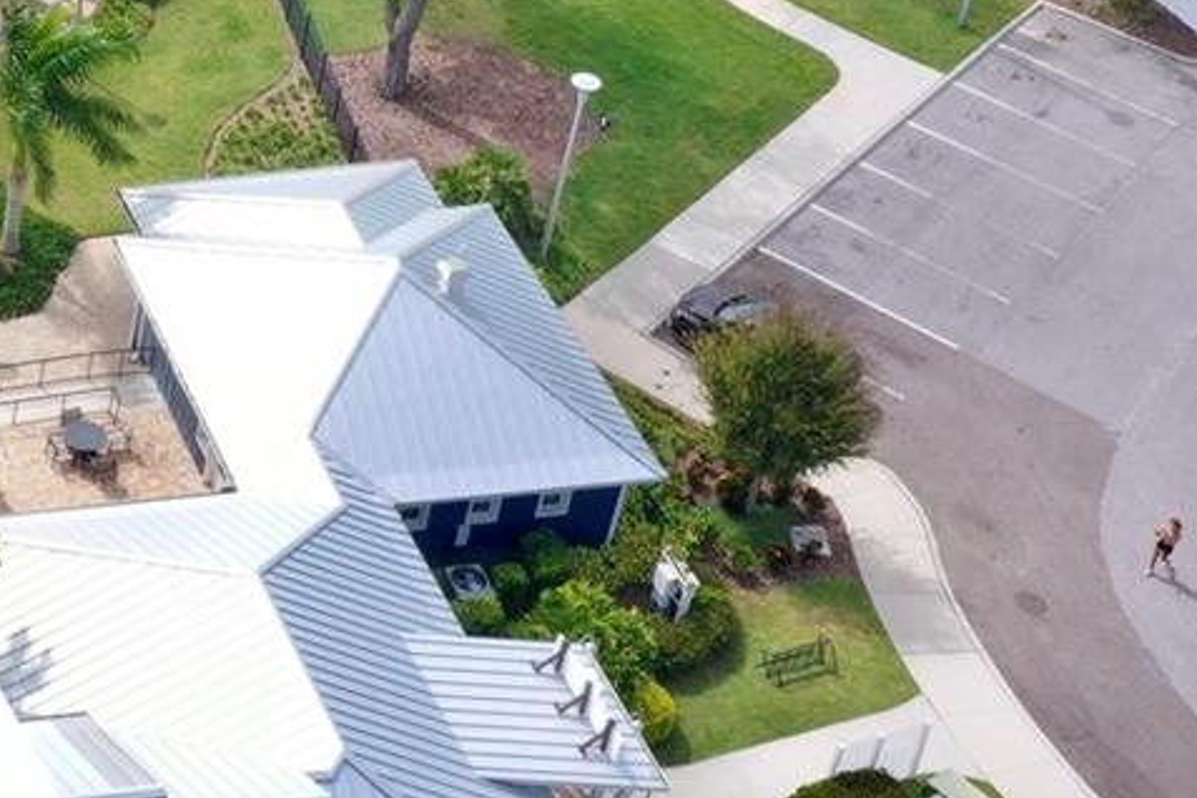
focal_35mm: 94
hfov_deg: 18.8
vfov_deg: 14.3
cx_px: -652
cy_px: -25
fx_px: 3125
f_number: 9
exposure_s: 1/160
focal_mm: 10.26
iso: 100
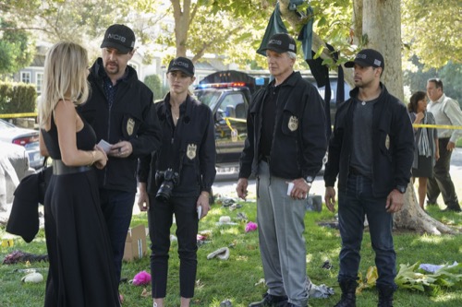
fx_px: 898
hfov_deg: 28.9
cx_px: 231
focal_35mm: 70
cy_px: 154
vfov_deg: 19.4
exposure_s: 1/400
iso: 2500
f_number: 6.3
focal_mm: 70
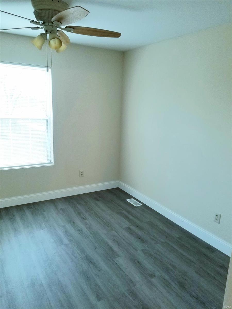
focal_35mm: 26
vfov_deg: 67.3
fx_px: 232
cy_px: 154
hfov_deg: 53.1
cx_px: 116
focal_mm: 4.25
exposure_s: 1/60
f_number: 1.7
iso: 125
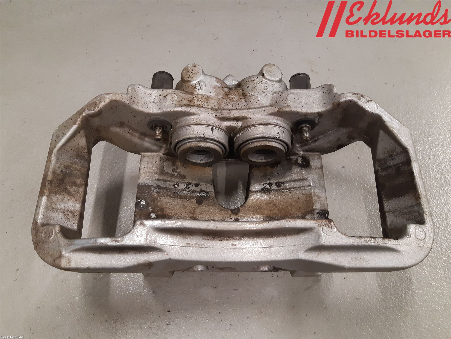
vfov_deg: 53.1
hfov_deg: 67.3
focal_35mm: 26
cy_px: 170
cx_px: 226
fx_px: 339
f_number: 1.7
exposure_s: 1/50
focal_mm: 3.93
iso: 160
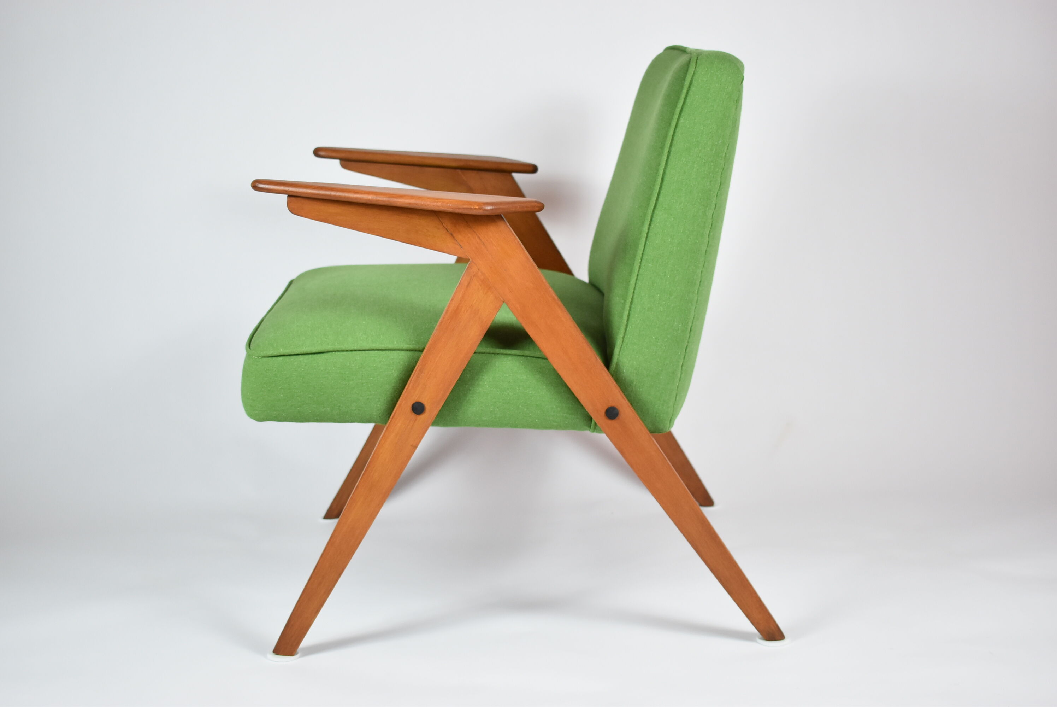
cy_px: 354
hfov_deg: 38.9
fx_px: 1499
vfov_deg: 26.5
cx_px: 528
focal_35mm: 51
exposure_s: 1/125
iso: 900
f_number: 4.5
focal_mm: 34
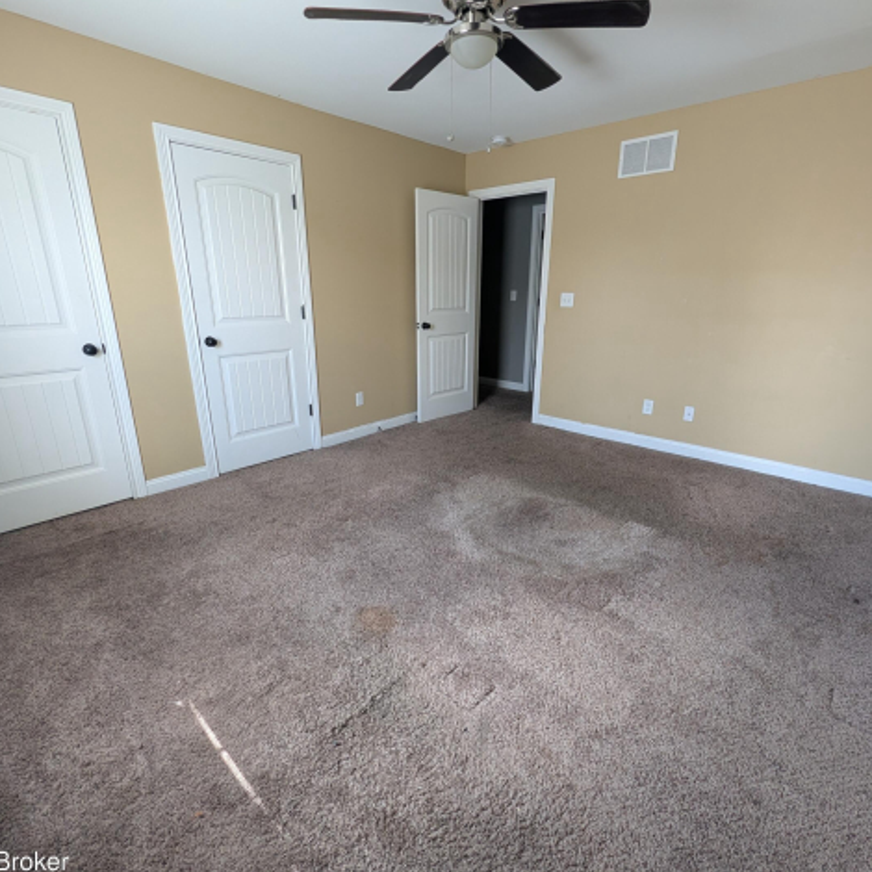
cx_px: 442
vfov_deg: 91.1
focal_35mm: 15
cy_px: 440
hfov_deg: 91.1
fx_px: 427
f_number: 1.7
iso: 122
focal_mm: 2.02
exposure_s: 1/75.6
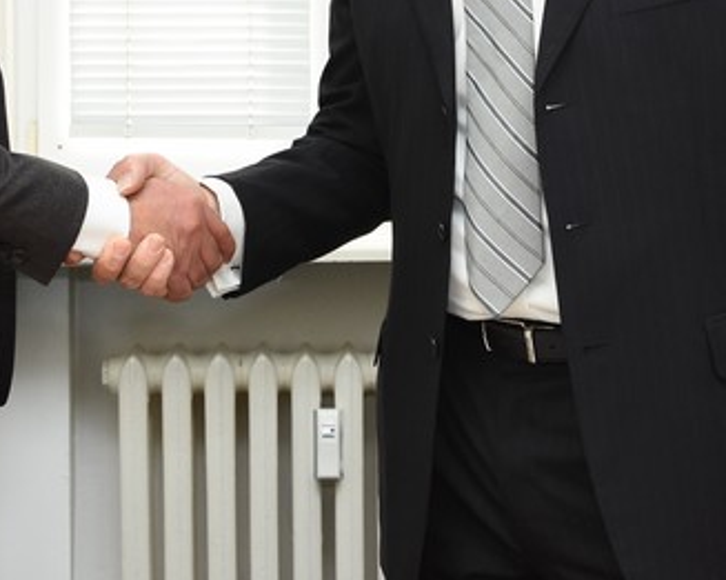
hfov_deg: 17.2
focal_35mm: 112
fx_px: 2404
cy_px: 6
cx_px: 344
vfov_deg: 13.6
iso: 800
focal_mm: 26
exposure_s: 1/160
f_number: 5.6
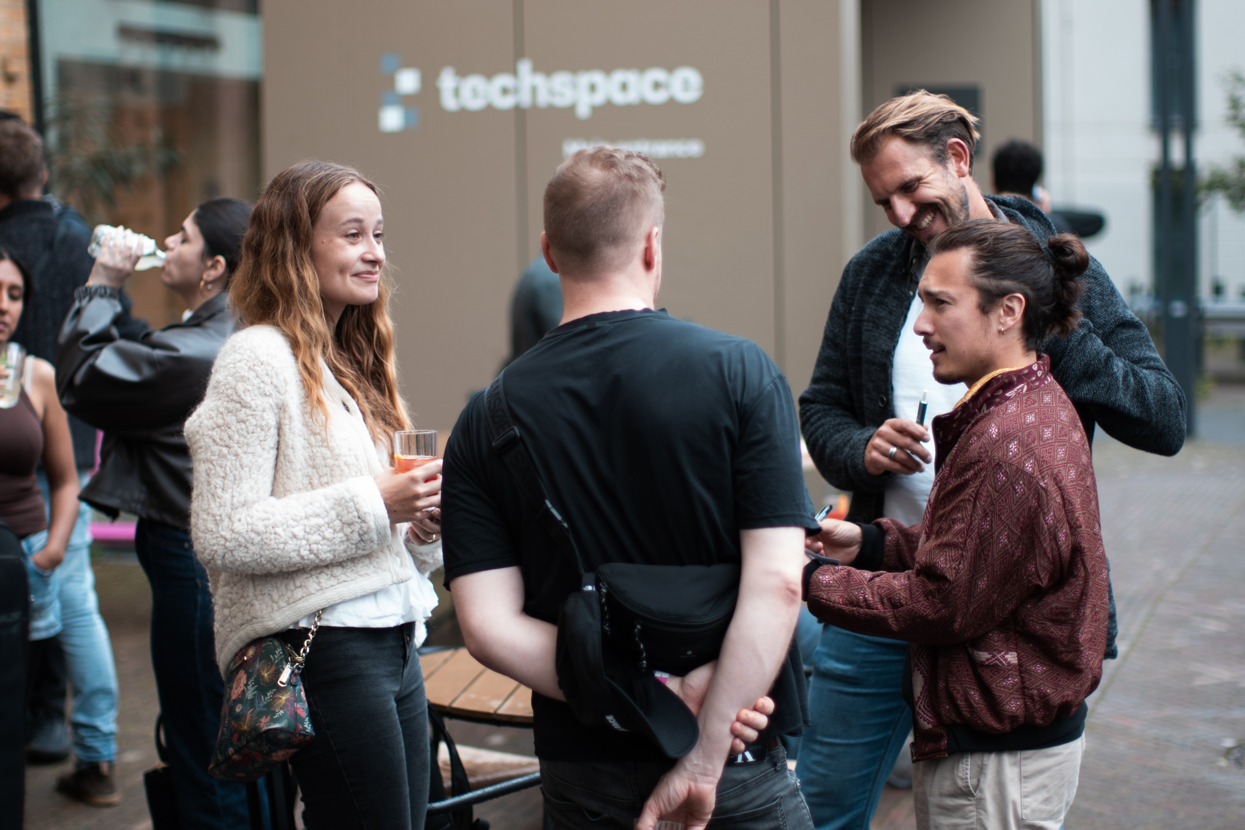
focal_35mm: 81
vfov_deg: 16.9
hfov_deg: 25.1
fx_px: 2801
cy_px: 407
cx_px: 584
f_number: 1.3
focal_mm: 50
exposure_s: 1/160
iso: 80
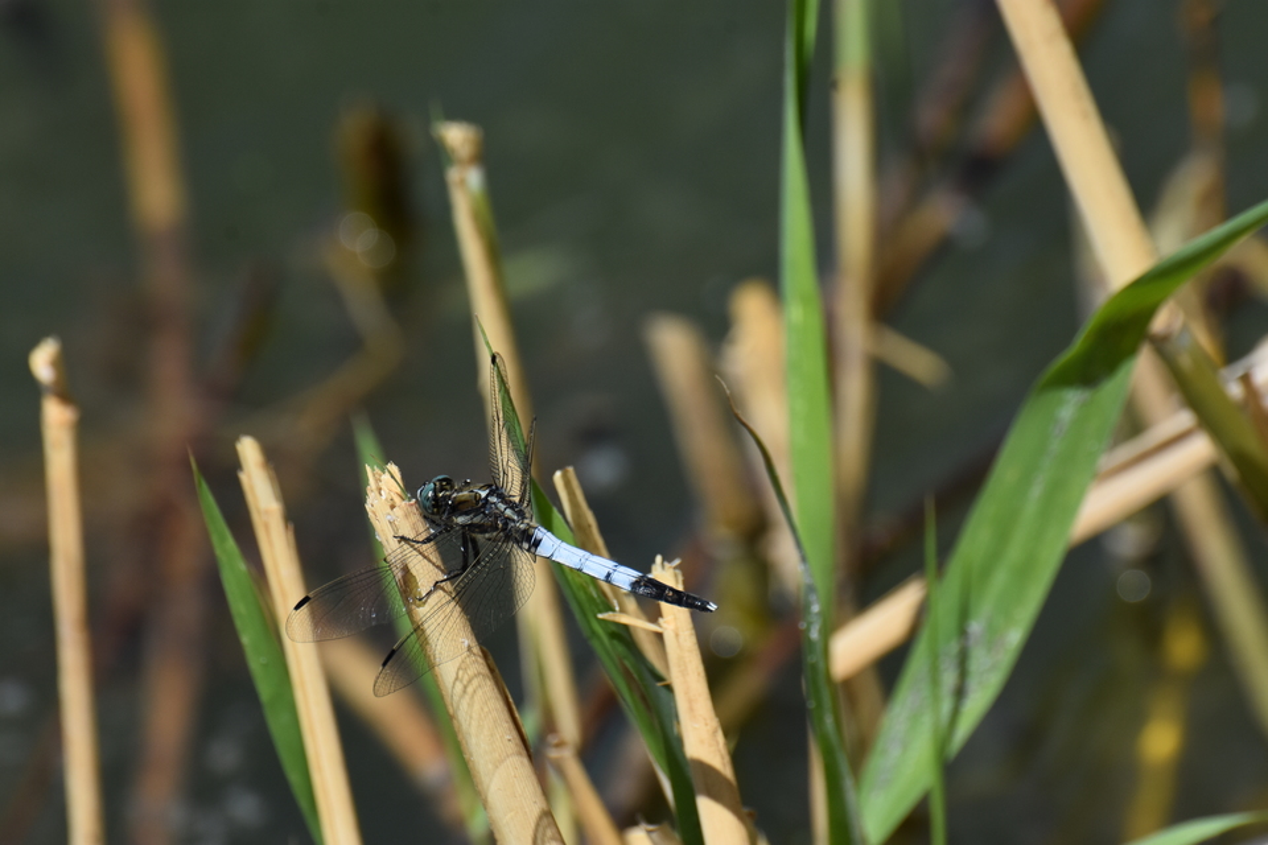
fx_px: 15849
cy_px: 422
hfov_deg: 4.6
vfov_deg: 3.1
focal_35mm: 450
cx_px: 634
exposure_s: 1/1000
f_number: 8
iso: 400
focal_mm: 300
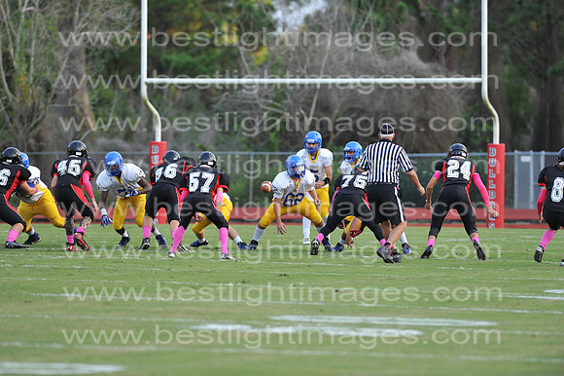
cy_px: 188
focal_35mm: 300
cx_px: 282
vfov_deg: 4.6
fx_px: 4697
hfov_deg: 6.9
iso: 1000
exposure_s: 1/640
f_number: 4
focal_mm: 300
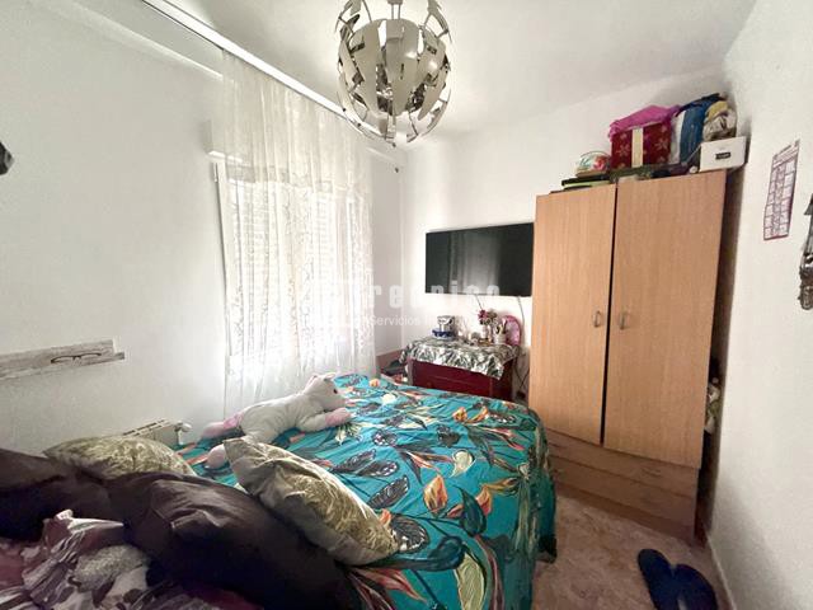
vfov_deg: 85.7
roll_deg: +1.0
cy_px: 305
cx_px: 406
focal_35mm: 14
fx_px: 329
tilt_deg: -5.8
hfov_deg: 102.1
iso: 400
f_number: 2.2
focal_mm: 2.22
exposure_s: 1/60
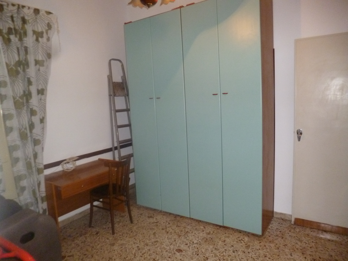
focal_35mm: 24
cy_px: 130
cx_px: 174
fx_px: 241
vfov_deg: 56.8
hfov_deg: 71.6
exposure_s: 1/50
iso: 400
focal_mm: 4.3
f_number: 2.5
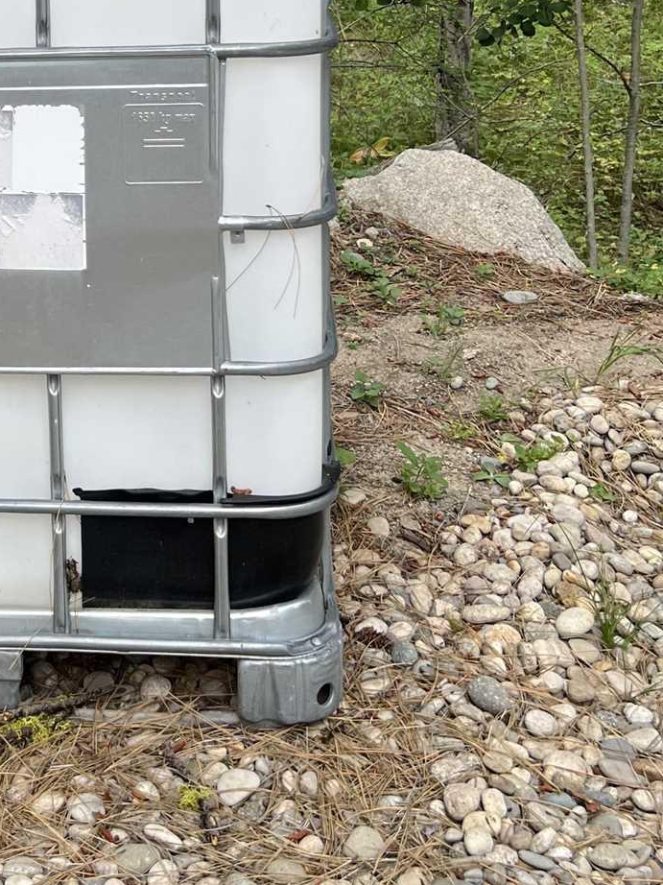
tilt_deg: -15.7
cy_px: 135
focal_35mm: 65
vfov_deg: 28.9
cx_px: 3
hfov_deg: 21.8
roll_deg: +0.0
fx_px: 1661
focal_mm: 5.7
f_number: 1.5
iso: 50
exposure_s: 1/482
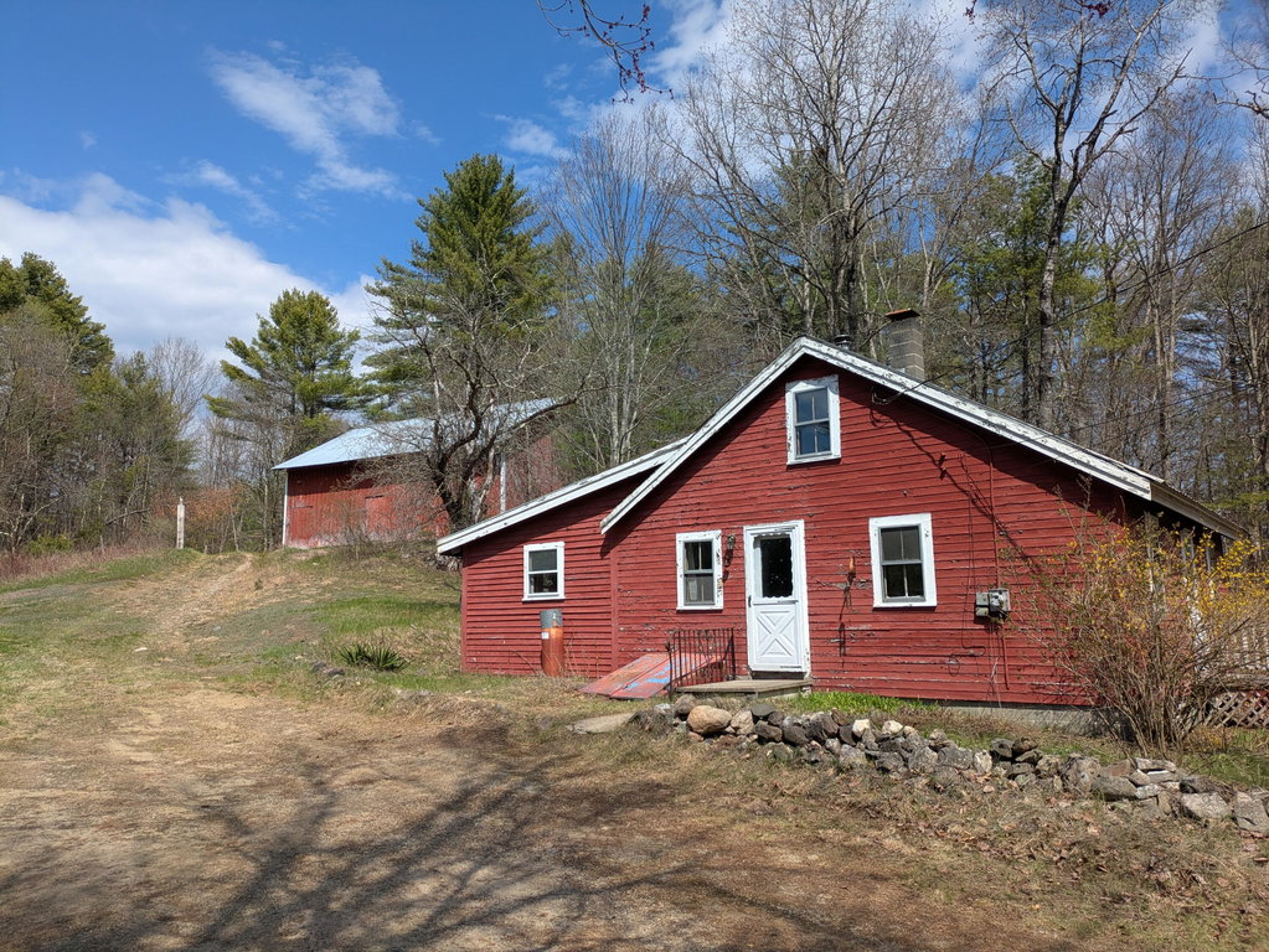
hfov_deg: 69.4
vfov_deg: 54.9
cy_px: 476
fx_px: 917
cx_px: 634
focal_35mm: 25
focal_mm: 5.43
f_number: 1.89
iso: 43
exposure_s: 1/2632
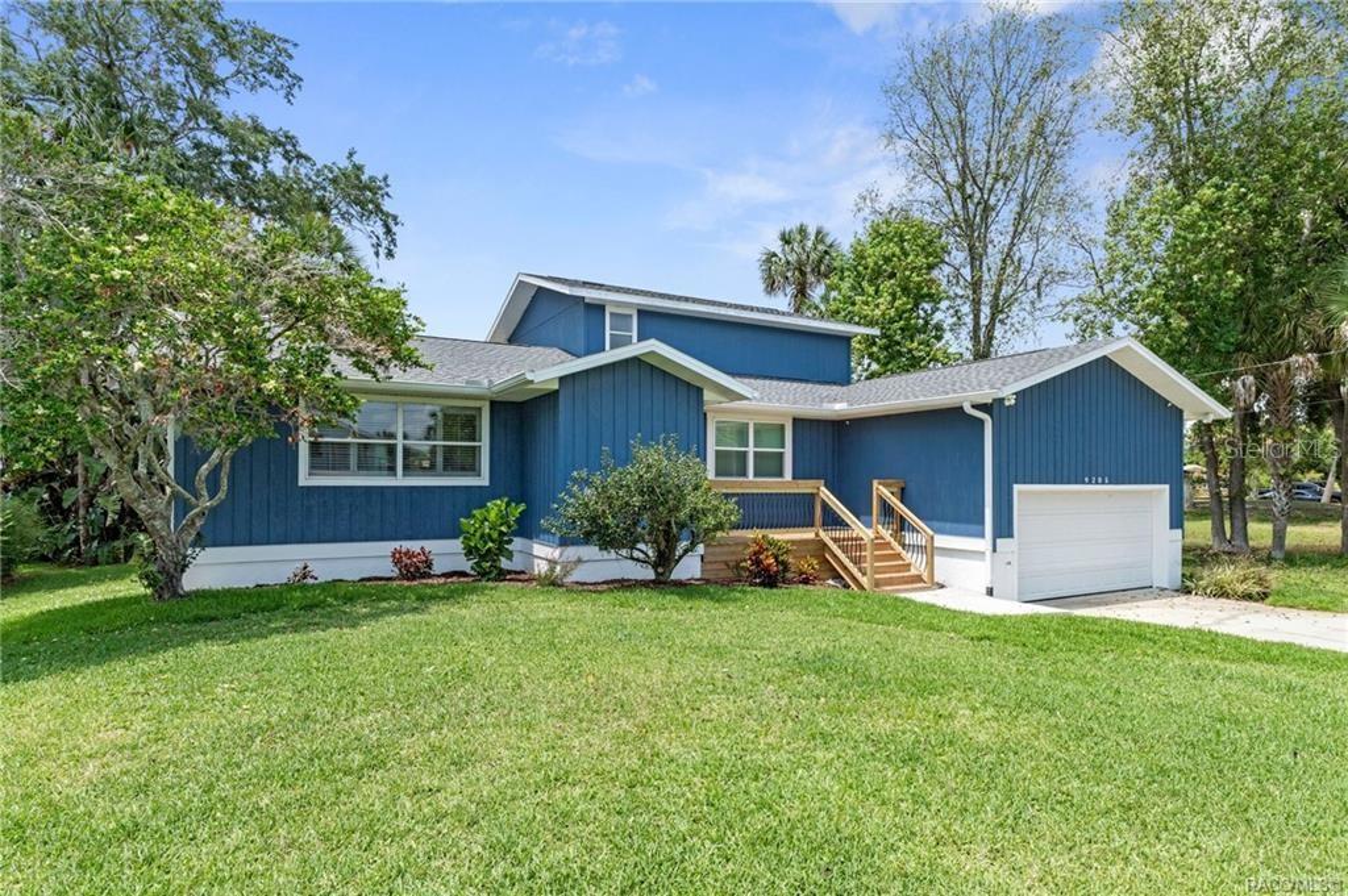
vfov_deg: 67.3
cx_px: 674
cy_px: 448
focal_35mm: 18
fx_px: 673
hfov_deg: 90.0
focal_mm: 12
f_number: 8
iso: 320
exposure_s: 1/640
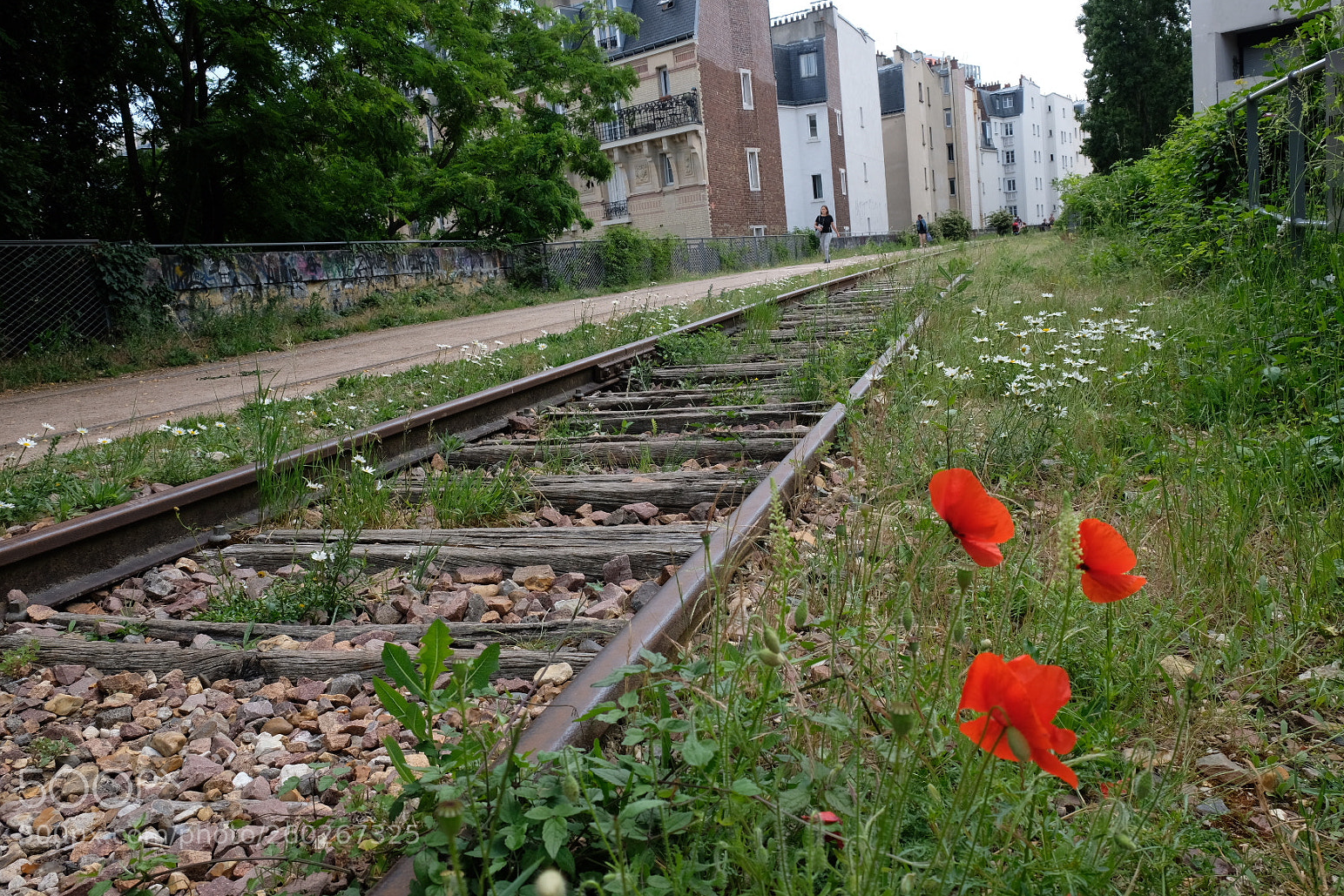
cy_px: 438
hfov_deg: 65.5
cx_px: 661
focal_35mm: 28
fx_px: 1045
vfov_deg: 46.4
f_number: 9
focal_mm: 18
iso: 200
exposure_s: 1/140
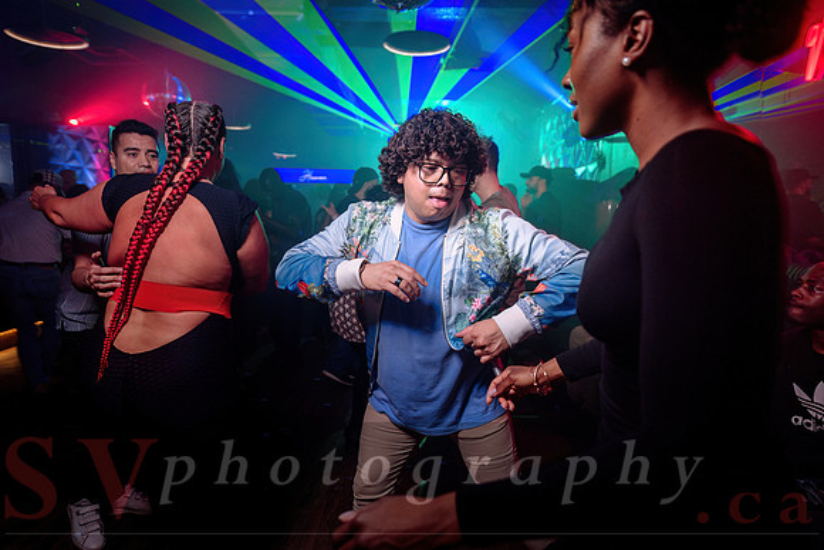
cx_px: 412
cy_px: 275
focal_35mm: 24
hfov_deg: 73.7
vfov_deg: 53.2
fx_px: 549
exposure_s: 1/50
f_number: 2.8
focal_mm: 24
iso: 800
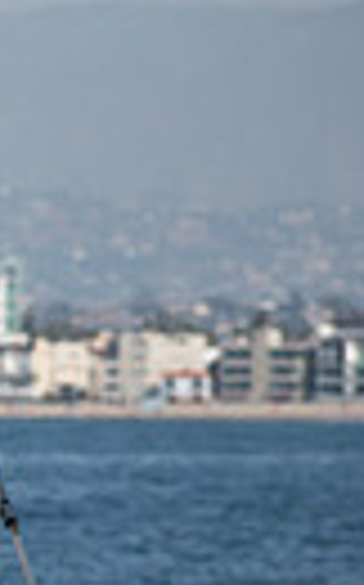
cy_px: 754
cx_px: -791
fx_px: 11422
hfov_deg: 1.8
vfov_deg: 2.9
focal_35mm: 718
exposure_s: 1/800
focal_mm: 105
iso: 100
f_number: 5.6
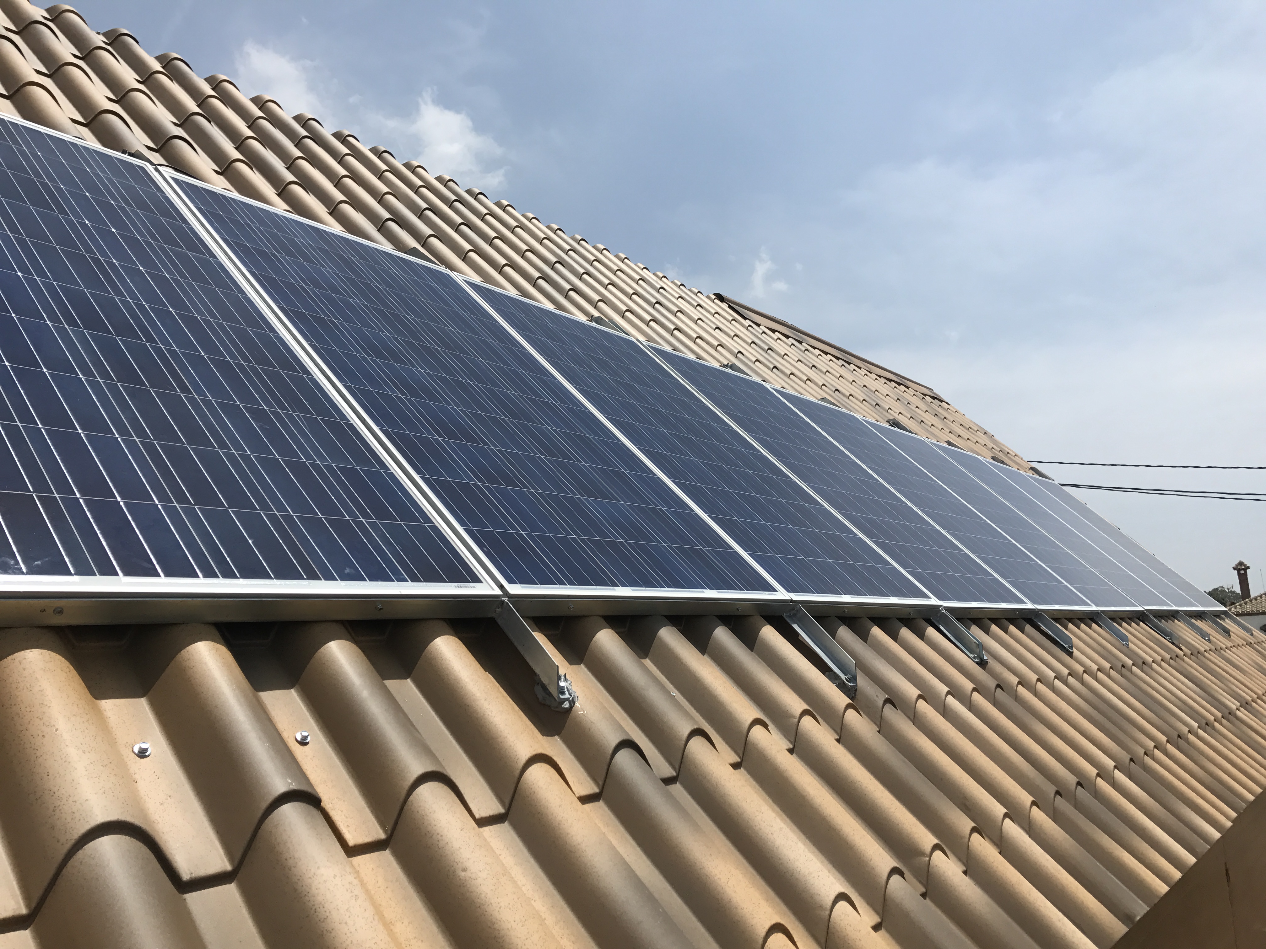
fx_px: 1024
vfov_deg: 49.7
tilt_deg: +12.9
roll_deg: +5.2
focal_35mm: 28
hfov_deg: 63.4
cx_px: 633
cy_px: 474
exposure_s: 1/4367
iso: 20
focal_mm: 3.99
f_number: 1.8
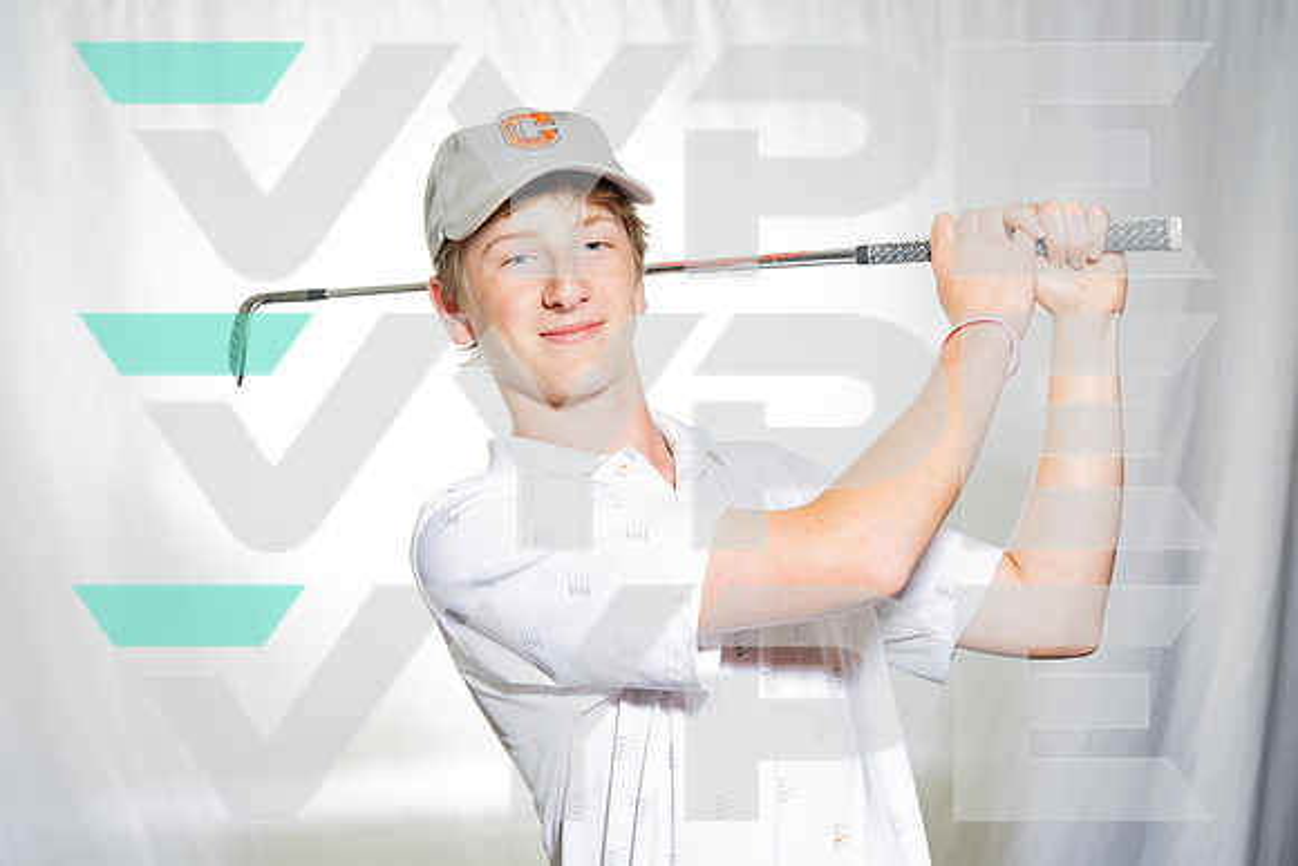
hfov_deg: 45.4
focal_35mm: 43
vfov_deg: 31.2
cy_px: 433
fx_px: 1551
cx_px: 649
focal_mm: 43
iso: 100
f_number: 7.1
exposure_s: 1/250
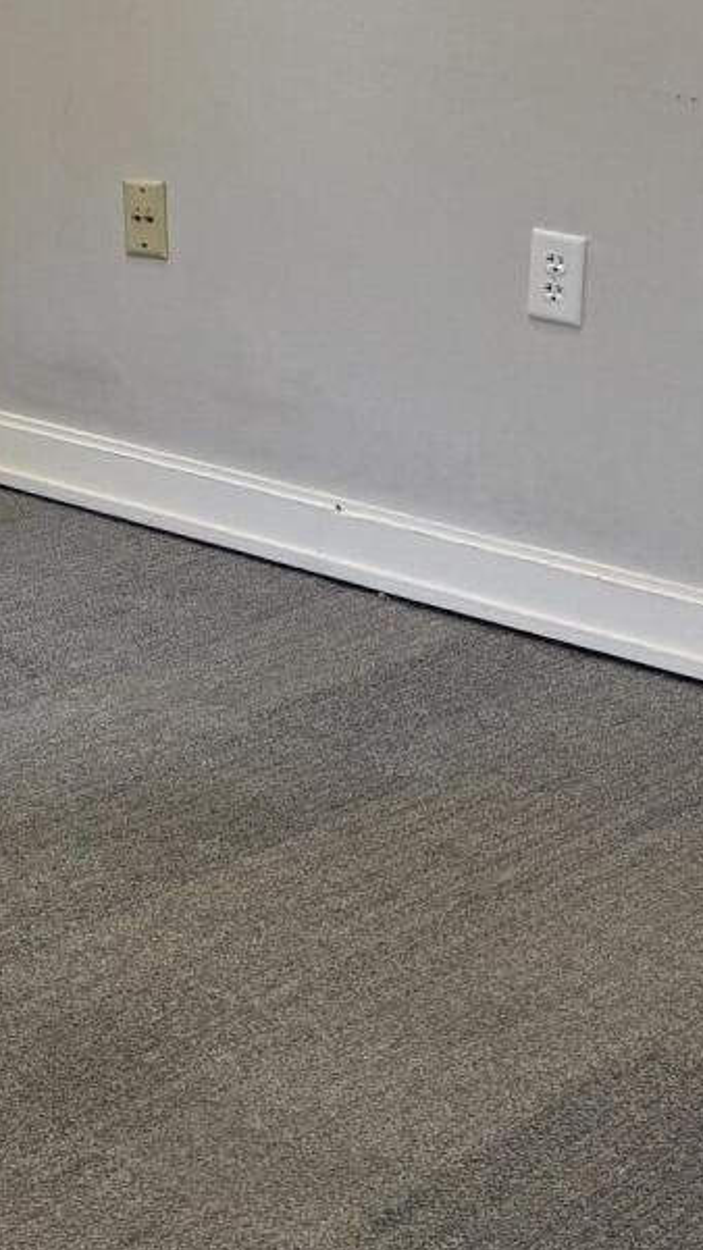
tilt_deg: -8.2
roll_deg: +0.6
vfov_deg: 23.5
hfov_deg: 12.9
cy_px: 15
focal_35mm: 87
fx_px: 2884
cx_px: -455
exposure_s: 1/120
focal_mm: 6.76
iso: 100
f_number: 1.78
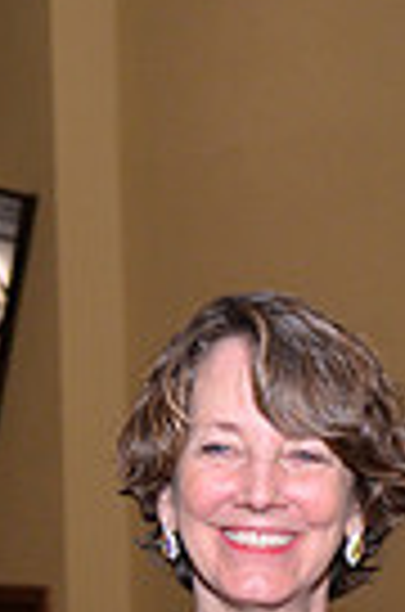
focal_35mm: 205
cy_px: 990
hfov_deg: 6.6
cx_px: 601
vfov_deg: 9.7
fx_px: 3477
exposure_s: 1/250
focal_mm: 48
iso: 1250
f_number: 4.5
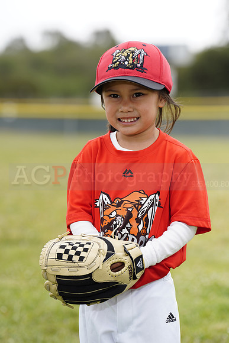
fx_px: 1907
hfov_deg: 6.9
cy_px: 172
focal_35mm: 200
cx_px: 114
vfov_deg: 10.3
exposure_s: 1/250
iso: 100
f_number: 5.6
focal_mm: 200
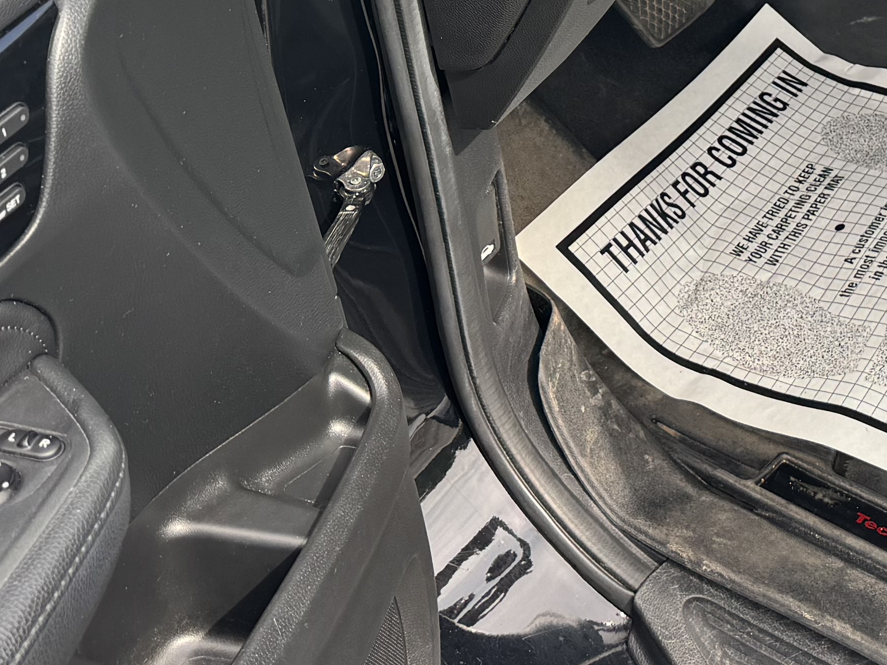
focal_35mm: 78
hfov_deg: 23.8
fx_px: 1998
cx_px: 910
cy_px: -290
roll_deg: +4.2
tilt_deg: -26.9
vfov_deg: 17.3
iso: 80
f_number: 1.78
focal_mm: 6.76
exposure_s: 1/506
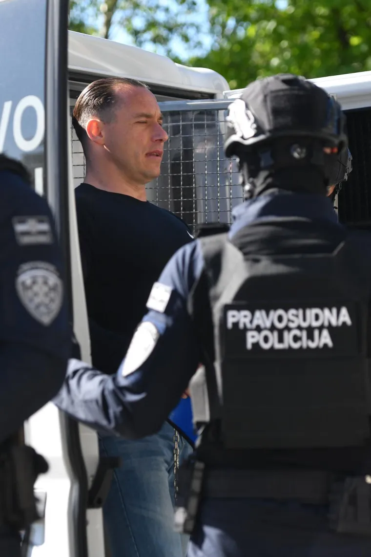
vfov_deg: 22.1
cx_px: 186
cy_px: 278
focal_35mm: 92
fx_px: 1422
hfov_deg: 14.9
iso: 200
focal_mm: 92
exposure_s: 1/1000
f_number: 5
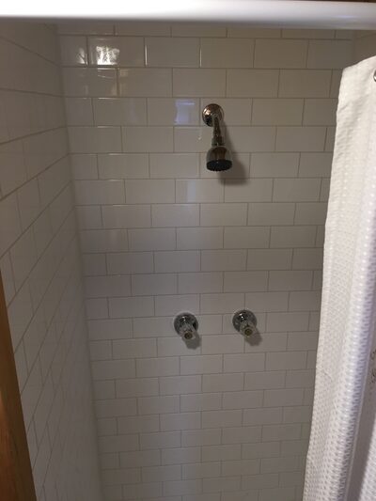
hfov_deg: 48.2
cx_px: 188
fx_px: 420
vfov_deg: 61.6
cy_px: 250
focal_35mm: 29
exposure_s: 1/30
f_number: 2.2
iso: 40
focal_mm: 4.15
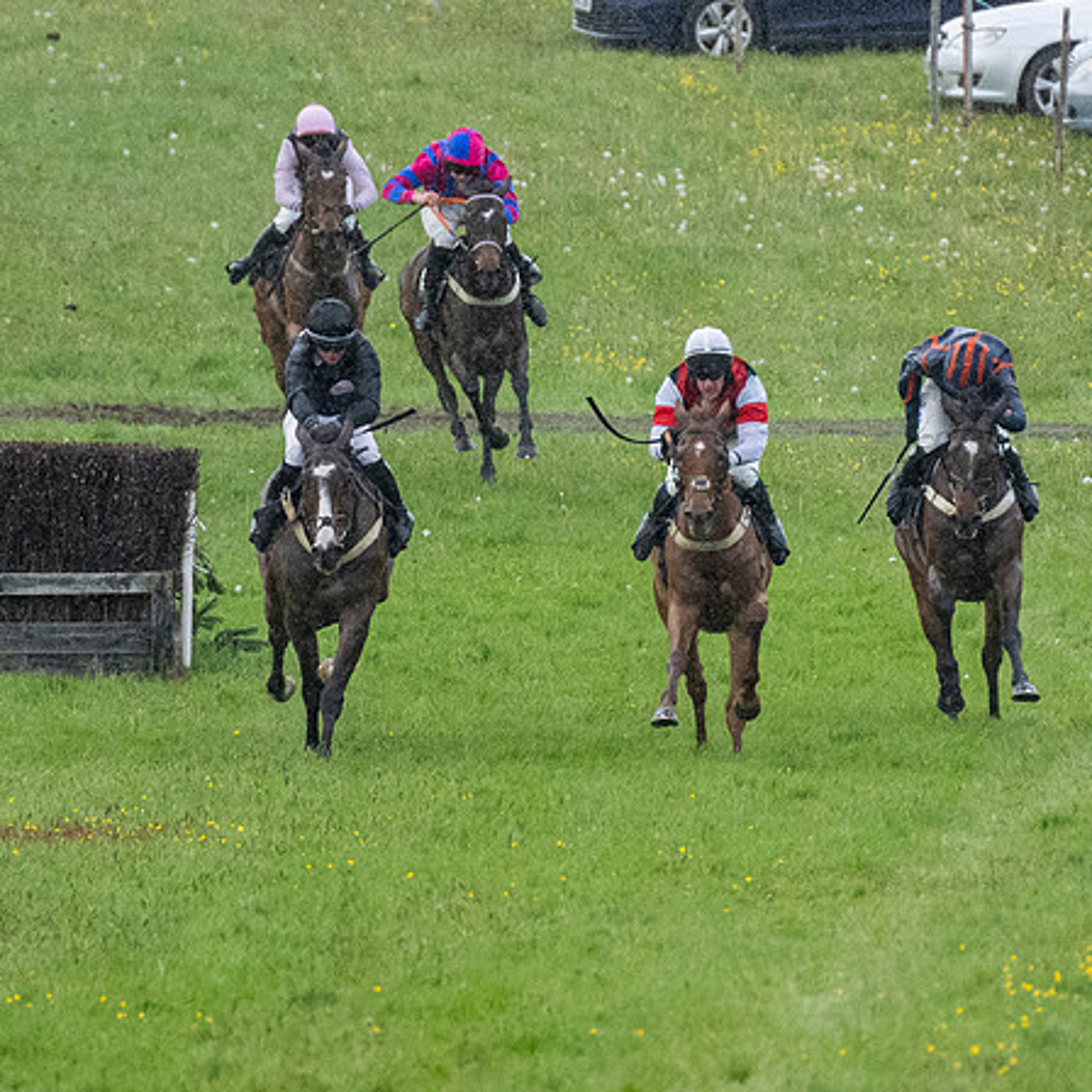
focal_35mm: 932
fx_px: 33263
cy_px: 640
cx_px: 863
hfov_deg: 1.9
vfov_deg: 1.9
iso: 2000
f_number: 4
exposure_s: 1/1250
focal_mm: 280
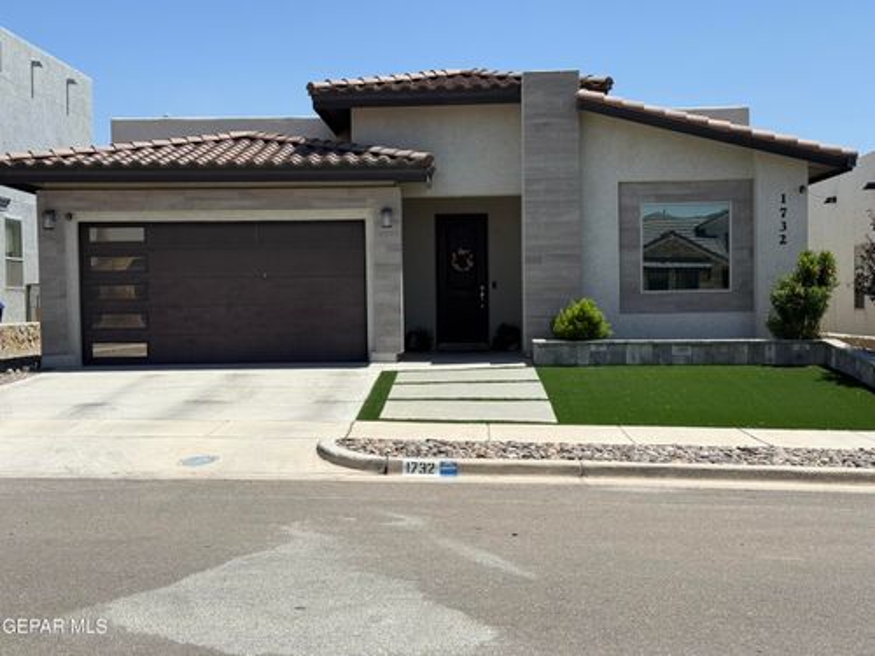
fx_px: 1213
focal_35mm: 48
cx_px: 438
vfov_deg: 30.3
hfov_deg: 39.7
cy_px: 328
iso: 64
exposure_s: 1/6536
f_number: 1.78
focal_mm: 6.76
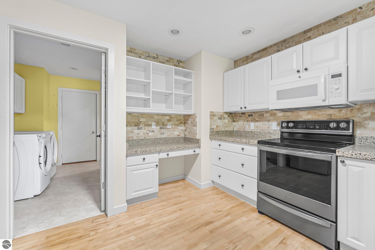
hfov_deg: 101.9
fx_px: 152
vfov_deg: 78.9
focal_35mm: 15
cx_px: 188
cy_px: 125
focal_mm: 14.6
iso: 1600
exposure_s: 1/125
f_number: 5
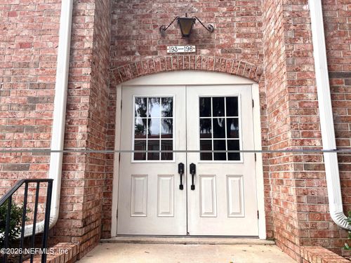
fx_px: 264
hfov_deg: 67.3
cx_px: 176
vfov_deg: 53.1
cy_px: 132
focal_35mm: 26
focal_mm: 5.96
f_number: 1.6
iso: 50
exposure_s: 1/918
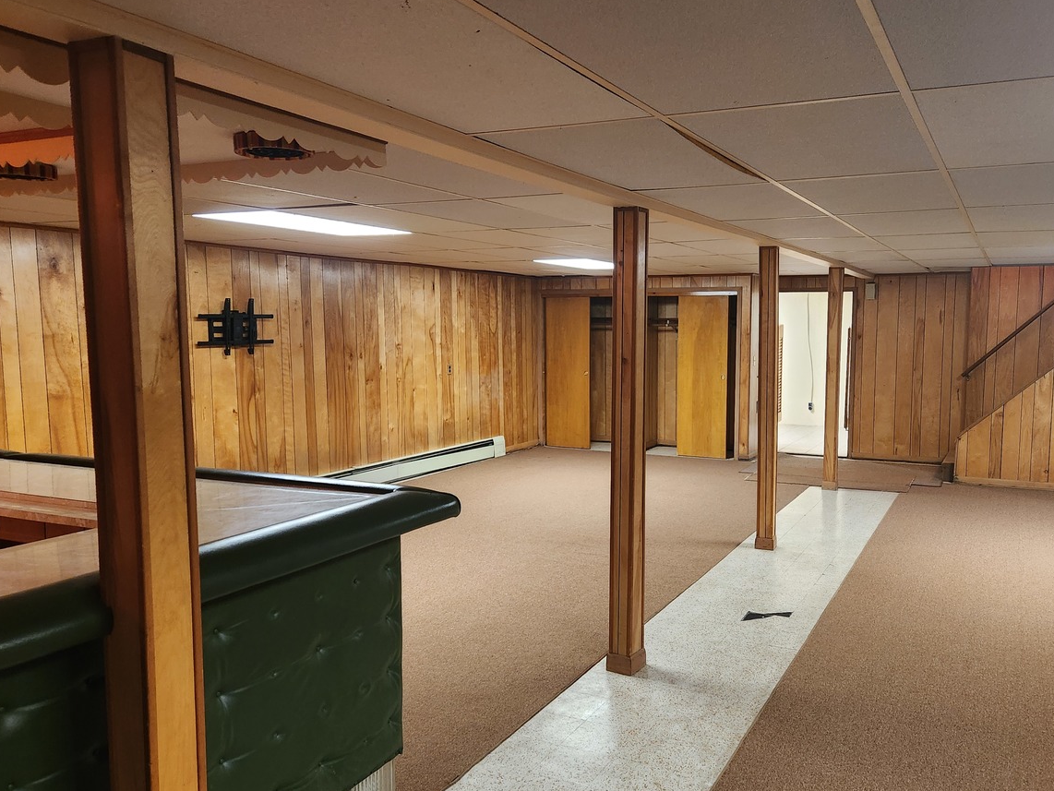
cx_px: 624
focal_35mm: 29
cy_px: 398
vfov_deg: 48.2
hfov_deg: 61.2
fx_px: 883
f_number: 1.8
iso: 640
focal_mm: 5.4
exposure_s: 1/60
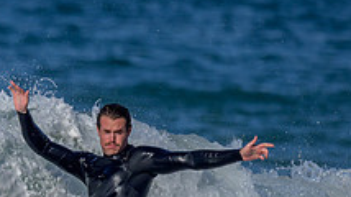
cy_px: 361
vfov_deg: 0.4
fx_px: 29063
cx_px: -121
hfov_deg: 0.7
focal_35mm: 3125
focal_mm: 800
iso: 160
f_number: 6.3
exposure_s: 1/2000
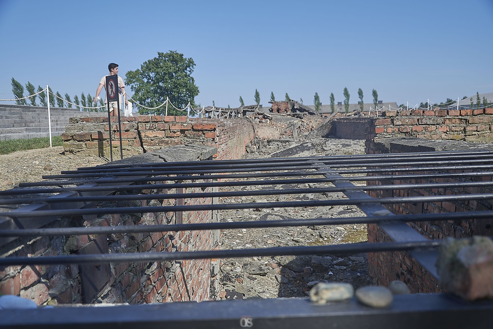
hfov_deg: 51.9
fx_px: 507
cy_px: 164
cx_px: 246
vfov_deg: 35.9
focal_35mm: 37
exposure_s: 1/400
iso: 100
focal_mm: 25
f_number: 4
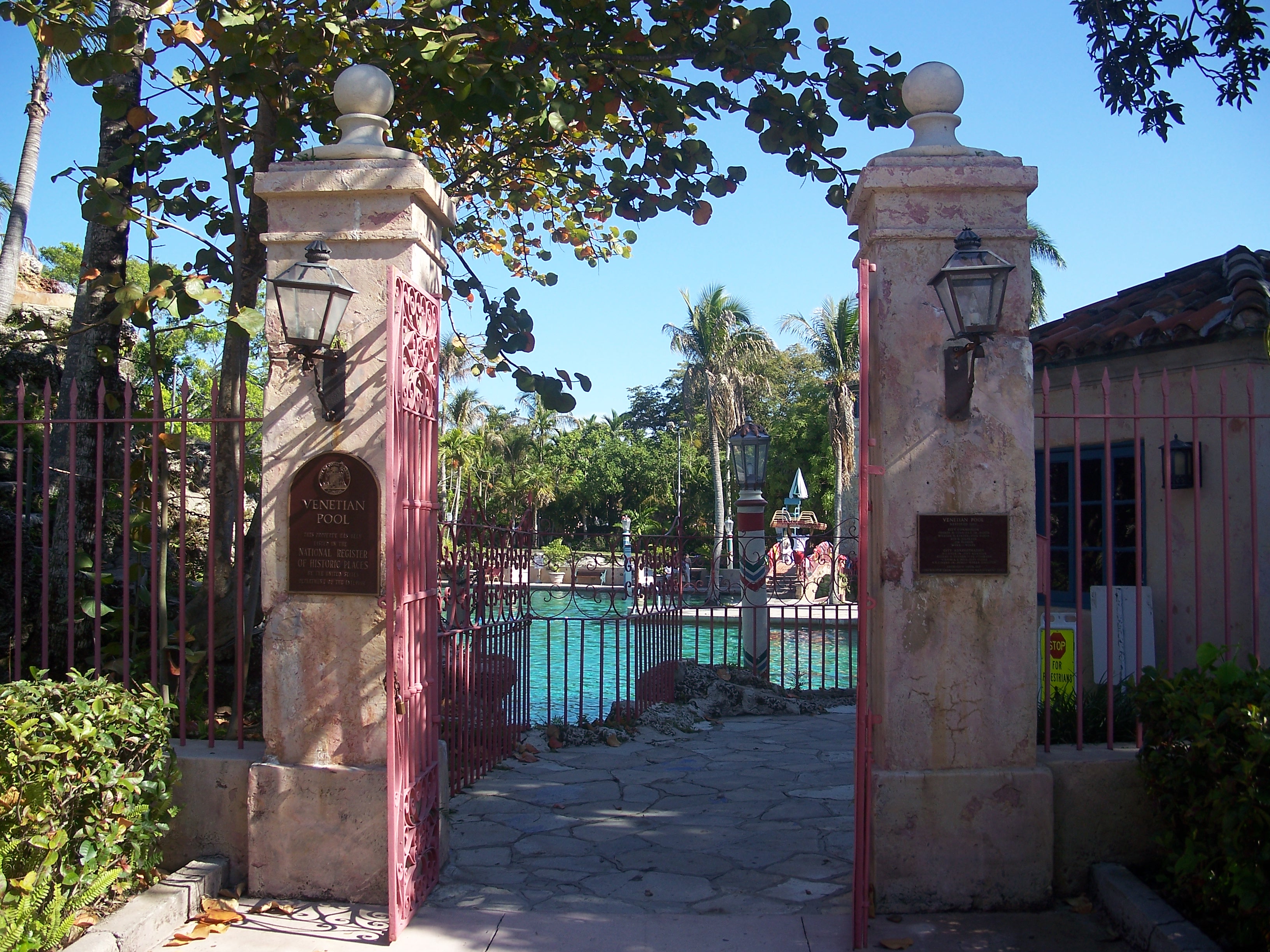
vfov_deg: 38.7
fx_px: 1357
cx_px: 635
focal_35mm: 37
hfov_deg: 50.1
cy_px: 476
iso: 64
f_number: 2.8
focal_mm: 7.8
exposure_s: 1/500
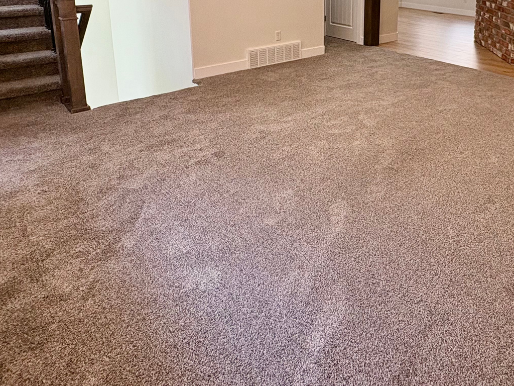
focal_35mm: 28
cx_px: 354
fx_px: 416
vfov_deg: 45.3
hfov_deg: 61.5
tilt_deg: -10.3
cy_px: 41
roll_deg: -0.9
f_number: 2.2
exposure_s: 1/120
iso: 250
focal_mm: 2.22
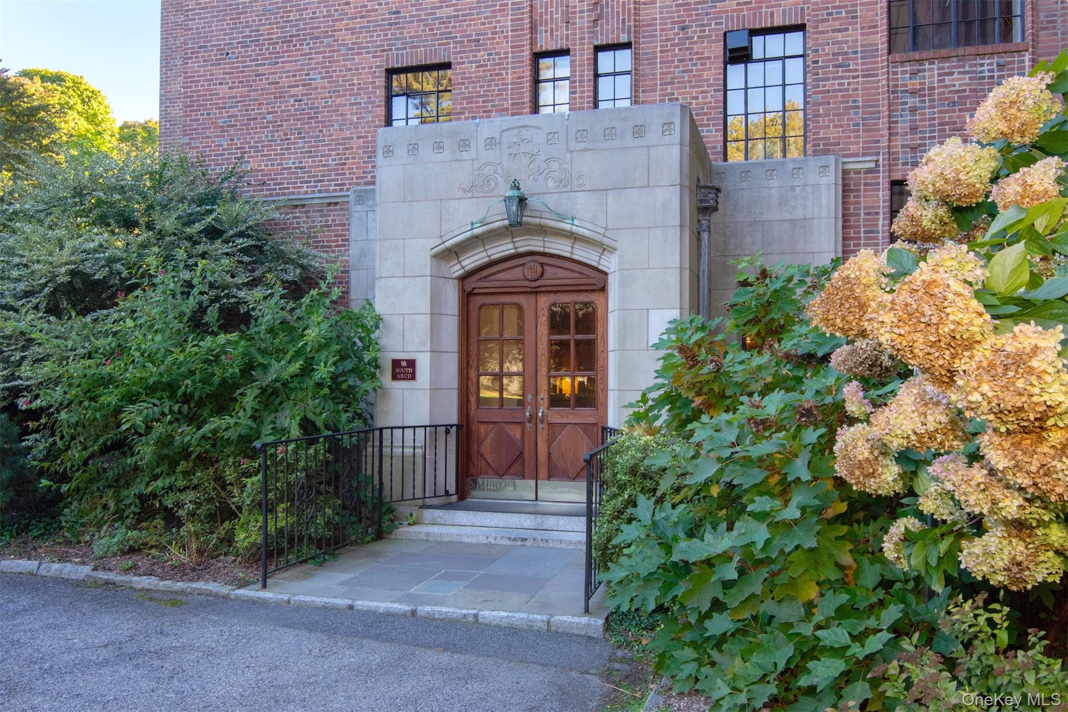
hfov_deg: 70.4
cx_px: 534
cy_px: 356
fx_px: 756
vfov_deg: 50.4
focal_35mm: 26
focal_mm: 17
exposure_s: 1/125
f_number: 9
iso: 1000
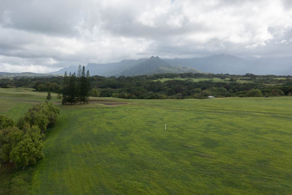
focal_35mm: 28
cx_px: 146
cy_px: 98
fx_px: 227
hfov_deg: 65.5
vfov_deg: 46.4
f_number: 5.6
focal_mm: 10.26
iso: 100
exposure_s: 1/500
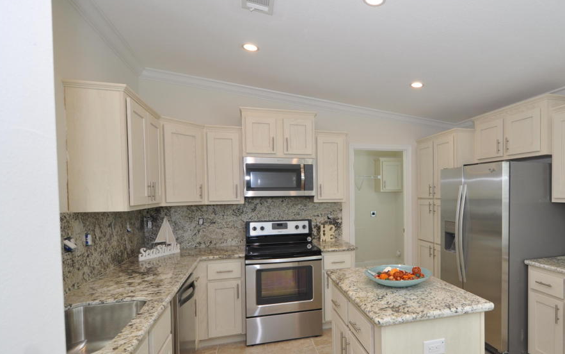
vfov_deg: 59.4
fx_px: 308
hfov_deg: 83.0
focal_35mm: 20
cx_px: 362
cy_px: 201
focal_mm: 10
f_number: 4.5
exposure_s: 1/60
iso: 280
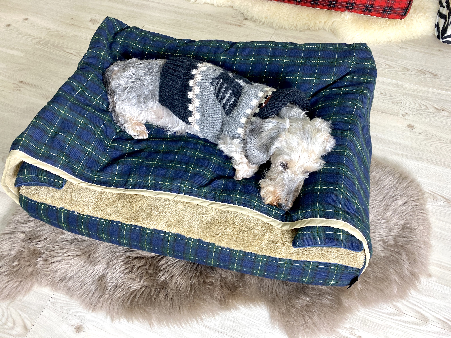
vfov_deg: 53.1
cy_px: 169
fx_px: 339
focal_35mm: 26
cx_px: 226
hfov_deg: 67.3
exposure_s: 1/100
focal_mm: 4.25
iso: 100
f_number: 1.8
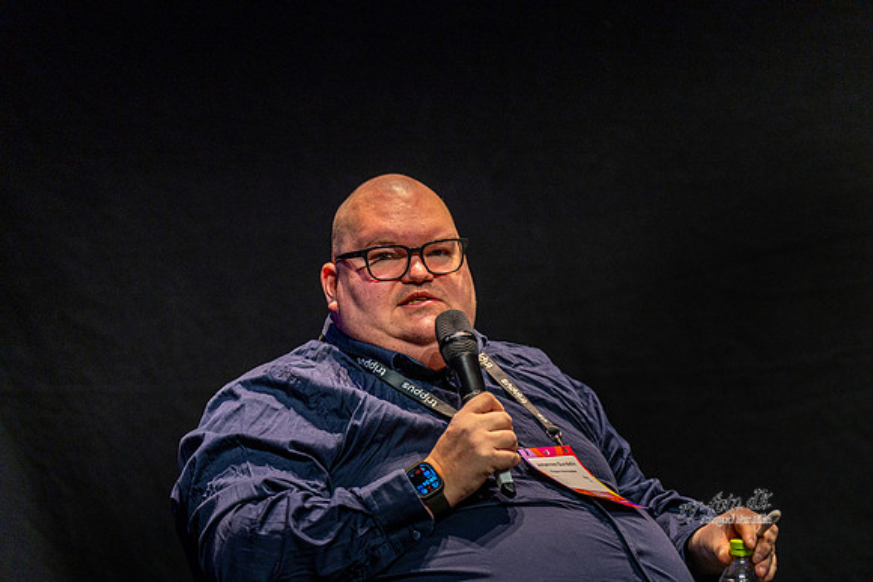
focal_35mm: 142
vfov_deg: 9.7
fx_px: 3444
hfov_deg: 14.4
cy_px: 291
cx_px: 436
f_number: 2.8
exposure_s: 1/200
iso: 2000
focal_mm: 142
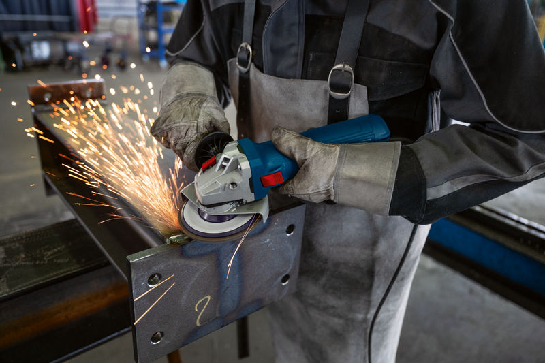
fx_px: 446
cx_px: 272
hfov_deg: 62.8
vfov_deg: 44.3
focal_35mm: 30
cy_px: 182
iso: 800
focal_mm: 29.5
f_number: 2.8
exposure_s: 1/160
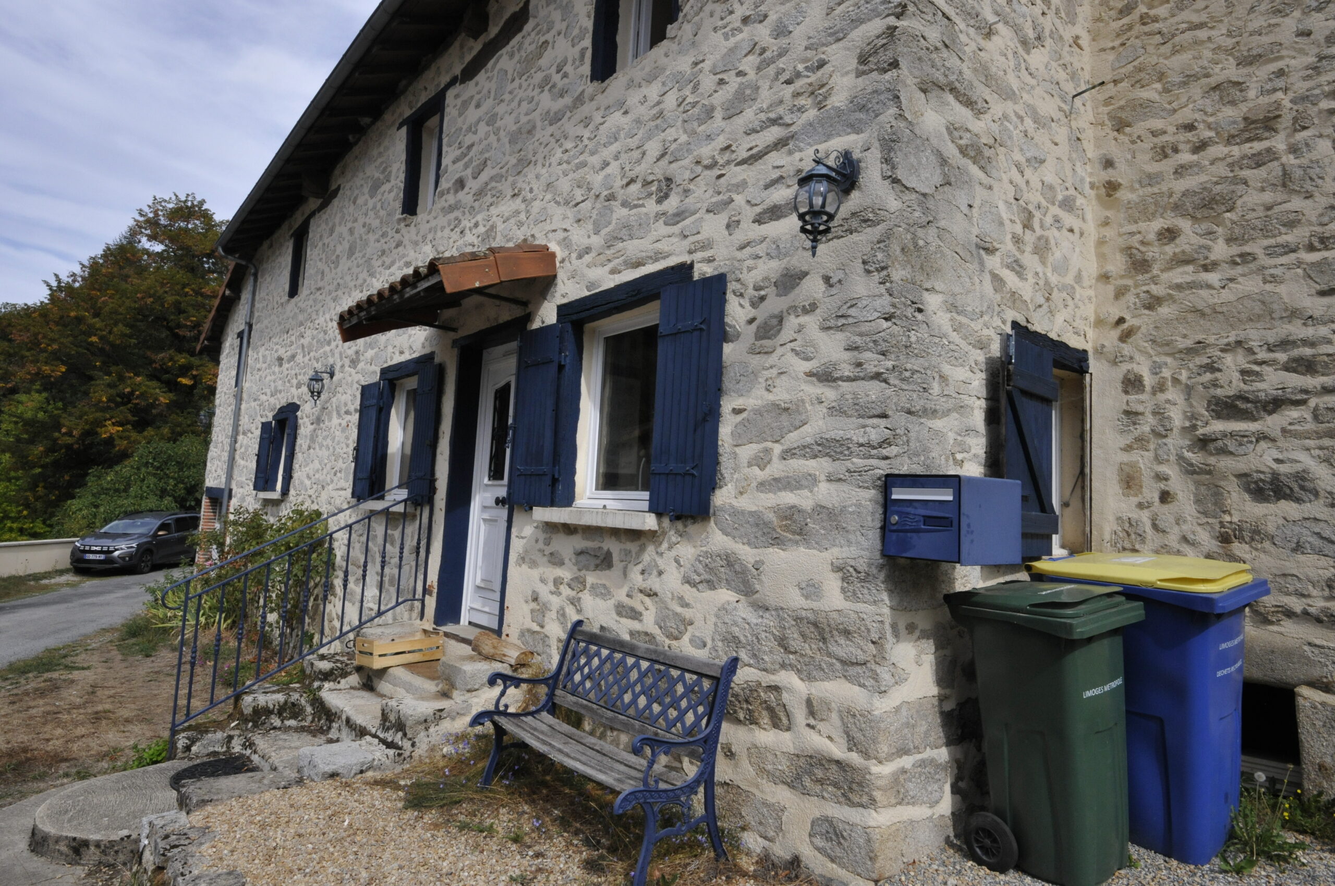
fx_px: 778
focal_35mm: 21
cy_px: 443
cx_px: 668
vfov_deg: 59.4
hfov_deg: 81.3
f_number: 13
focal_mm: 14
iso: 800
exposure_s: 1/640
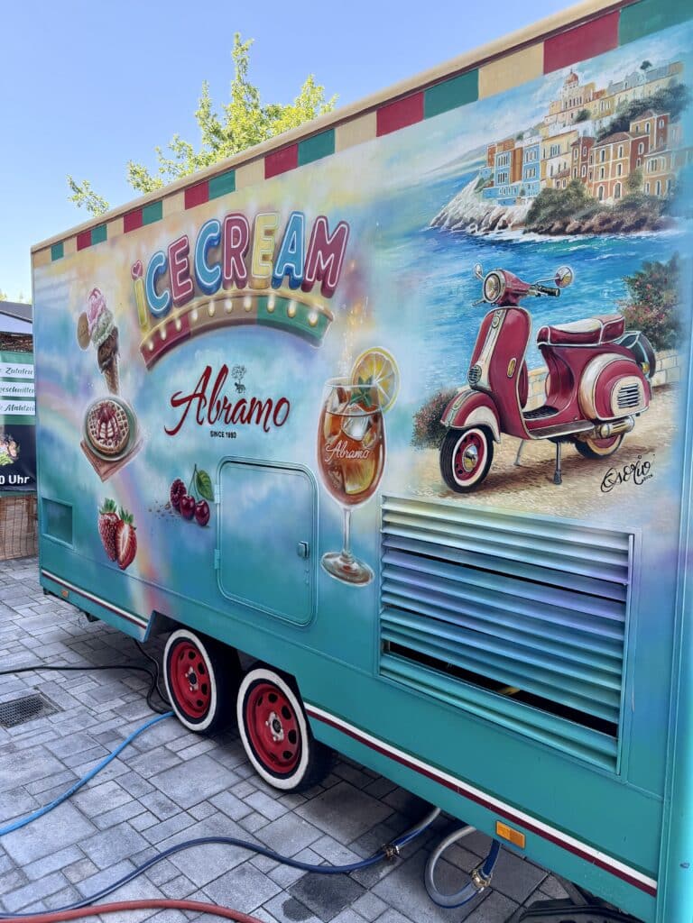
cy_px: 462
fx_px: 641
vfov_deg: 71.6
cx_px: 346
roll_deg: -1.9
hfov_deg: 56.8
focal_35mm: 24
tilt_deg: -5.0
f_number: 1.78
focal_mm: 6.76
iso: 100
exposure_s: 1/321
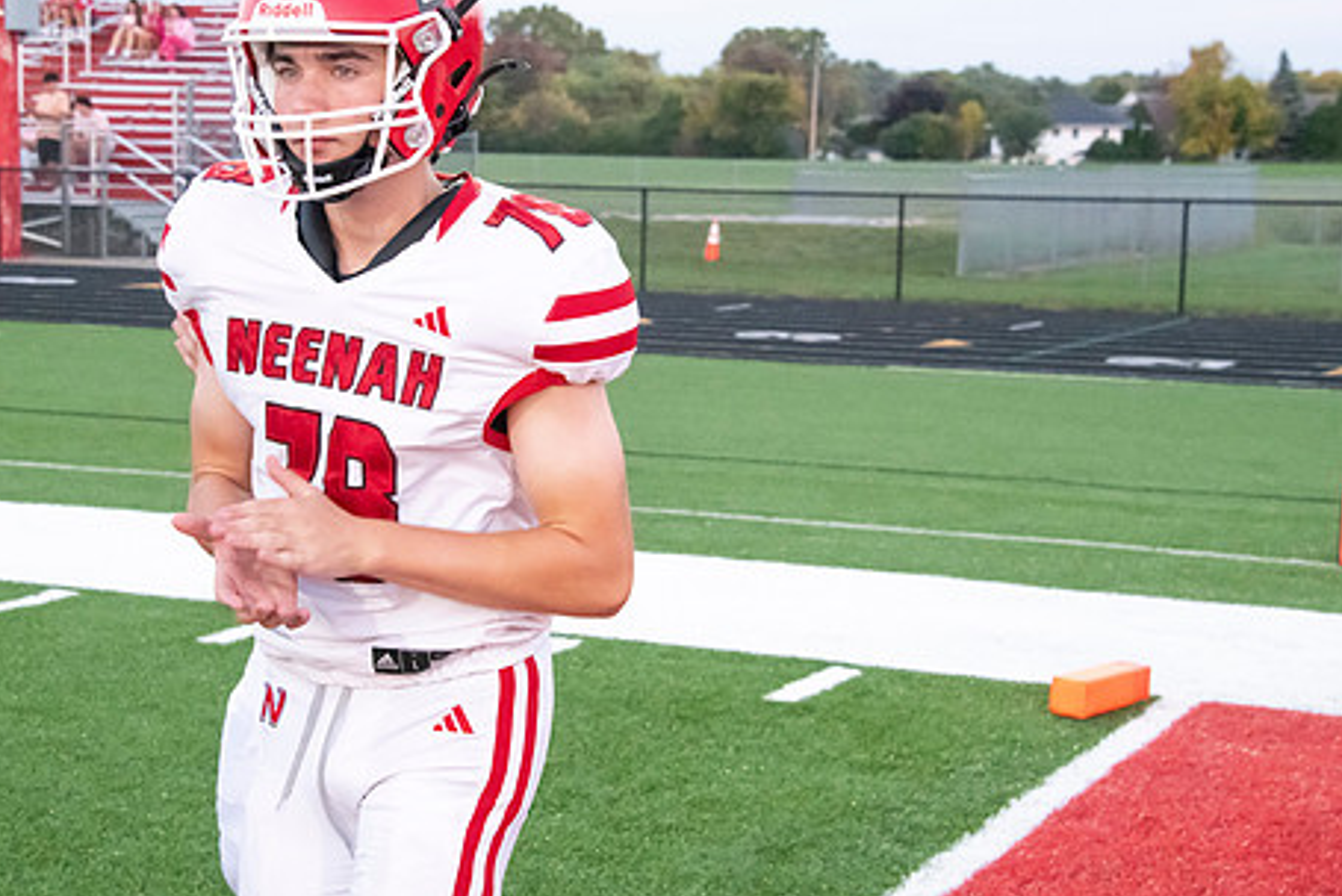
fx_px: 2947
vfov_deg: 17.3
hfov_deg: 25.6
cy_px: 393
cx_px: 549
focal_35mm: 79
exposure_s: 1/640
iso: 10000
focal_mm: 62
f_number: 7.1
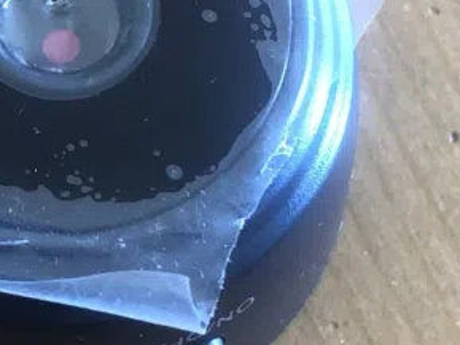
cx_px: 25
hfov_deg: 29.6
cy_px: 110
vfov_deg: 23.5
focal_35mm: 62
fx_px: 824
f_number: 1.8
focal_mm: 3.99
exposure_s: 1/15
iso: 100
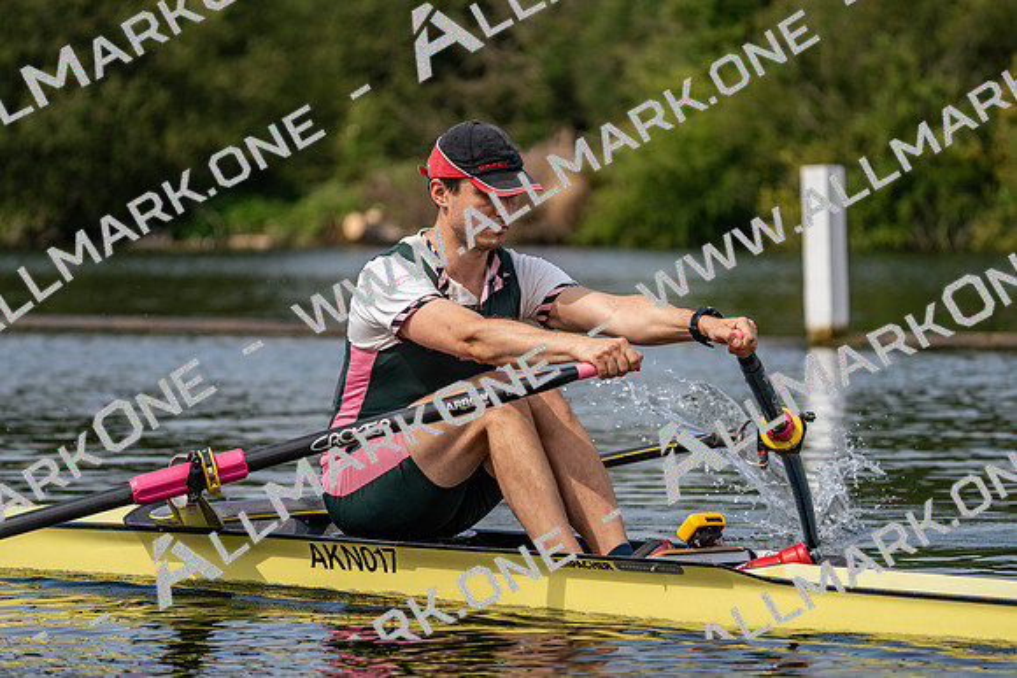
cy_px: 339
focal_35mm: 200
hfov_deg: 10.3
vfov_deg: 6.9
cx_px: 508
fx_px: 5651
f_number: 5.6
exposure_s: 1/1600
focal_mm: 200
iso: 250
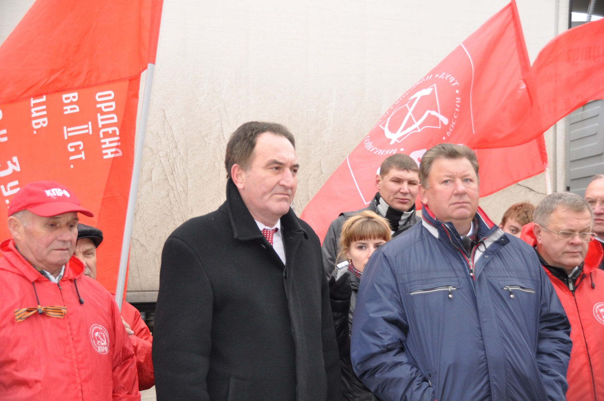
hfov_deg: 35.1
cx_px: 302
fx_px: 955
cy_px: 200
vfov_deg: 23.7
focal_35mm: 57
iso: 800
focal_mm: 38
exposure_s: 1/100
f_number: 4.2
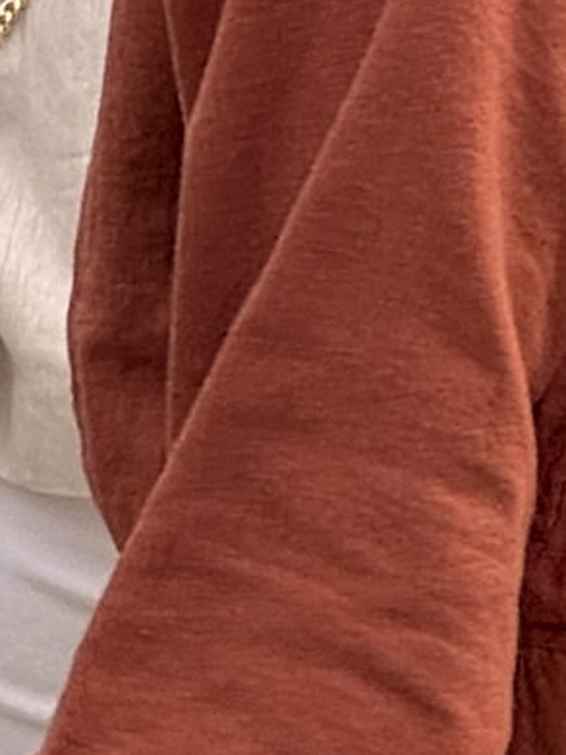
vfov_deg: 4.9
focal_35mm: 403
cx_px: 844
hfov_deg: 3.7
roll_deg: -0.3
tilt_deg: +0.3
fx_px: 8791
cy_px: -568
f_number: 2.8
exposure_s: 1/136
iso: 25
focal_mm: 9
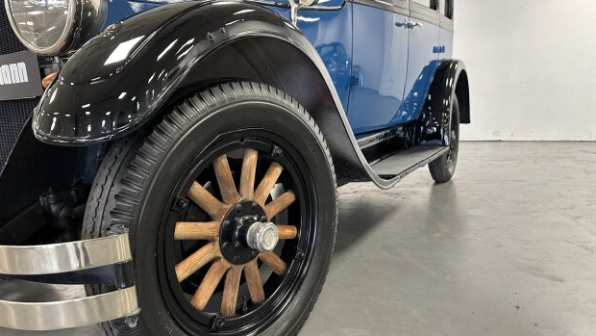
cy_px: 187
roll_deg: +2.1
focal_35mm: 27
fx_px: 427
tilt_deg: -11.8
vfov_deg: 42.9
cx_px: 296
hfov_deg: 69.9
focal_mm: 6.86
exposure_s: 1/50
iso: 320
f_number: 1.78
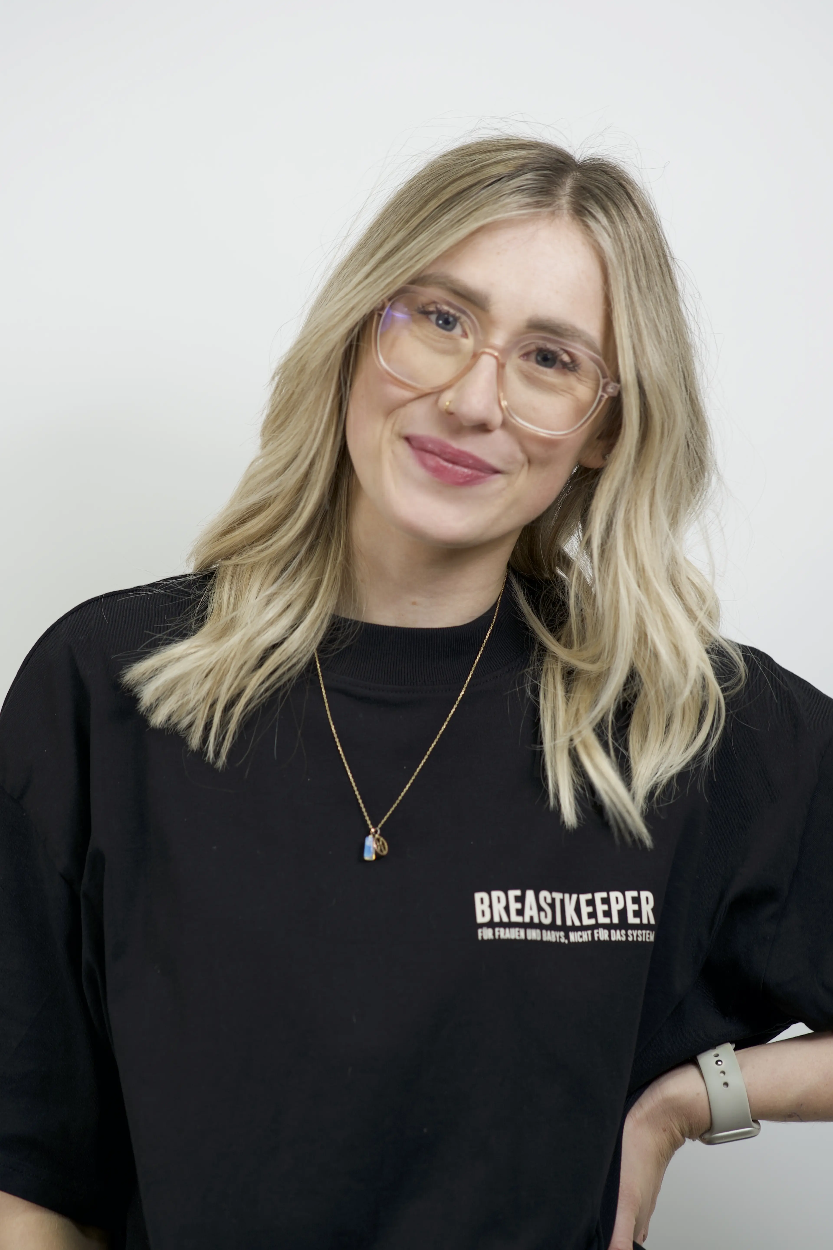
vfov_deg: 16.1
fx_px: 4408
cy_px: 625
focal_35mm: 127
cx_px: 416
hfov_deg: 10.8
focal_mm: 85
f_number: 2.8
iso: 100
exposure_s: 1/60
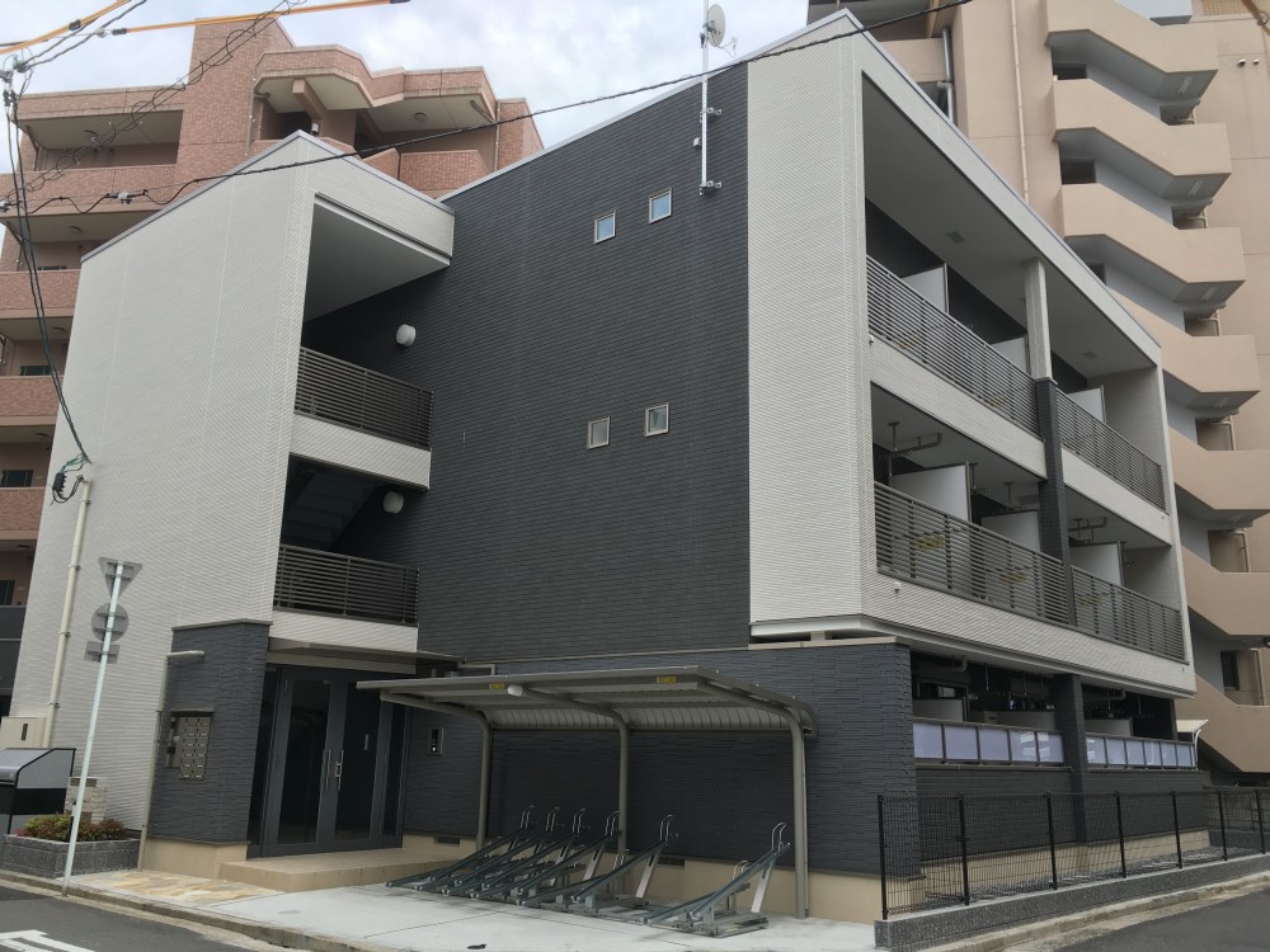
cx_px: 635
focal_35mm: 29
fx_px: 1064
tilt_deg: +14.8
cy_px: 476
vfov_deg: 48.2
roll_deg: -1.1
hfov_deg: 61.7
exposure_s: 1/610
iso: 25
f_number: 2.2
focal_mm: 4.15
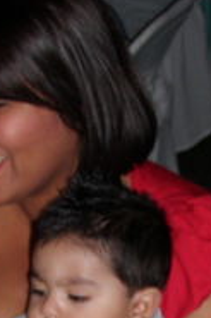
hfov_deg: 10.0
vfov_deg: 14.7
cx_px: 112
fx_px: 1207
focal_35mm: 137
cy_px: 321
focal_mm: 6.7
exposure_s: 1/30
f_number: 3.5
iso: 100
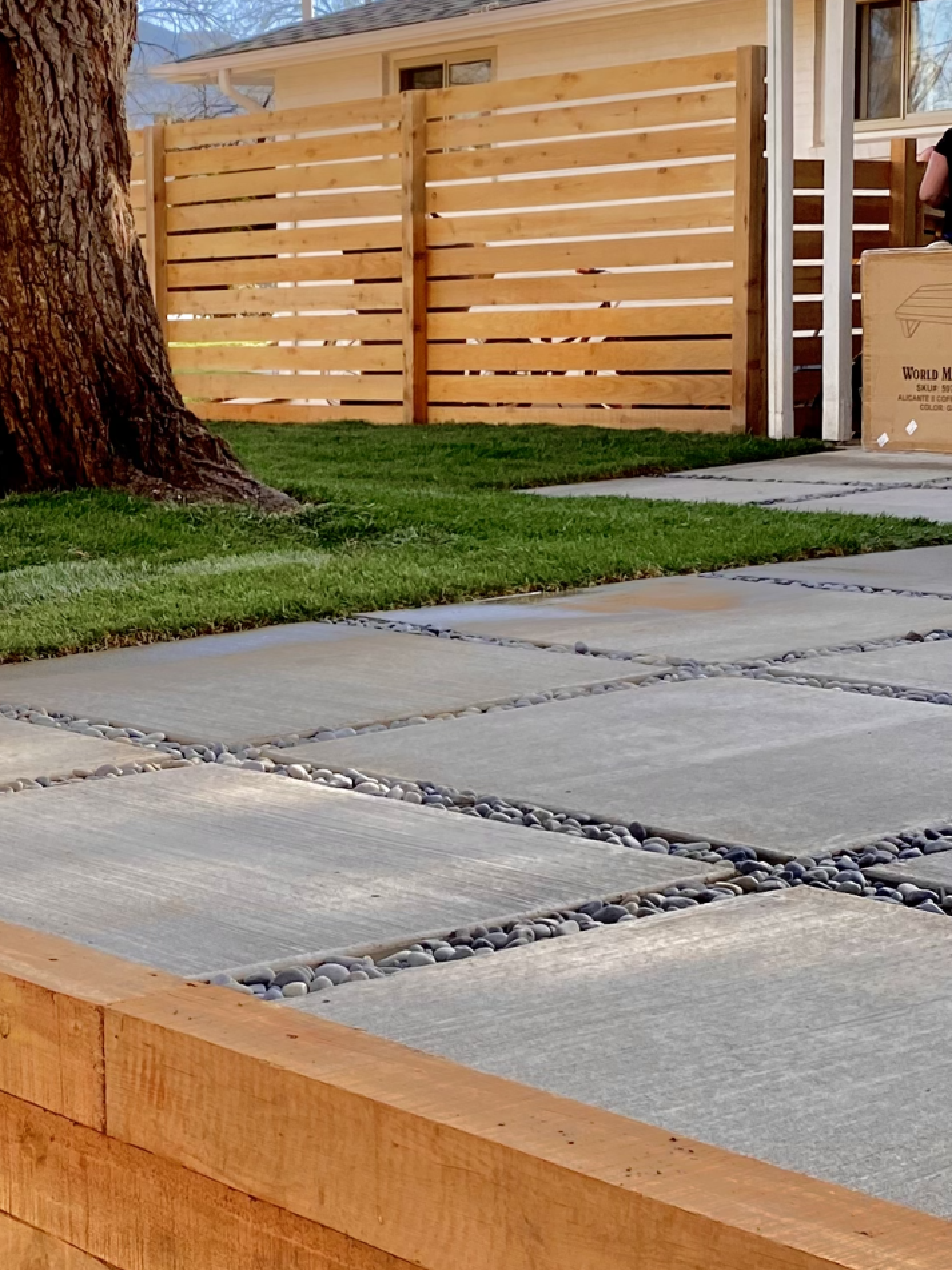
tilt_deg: -7.5
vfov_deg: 27.8
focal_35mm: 70
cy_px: 708
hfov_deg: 20.6
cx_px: 123
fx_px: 2567
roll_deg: +1.1
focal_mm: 4.25
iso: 32
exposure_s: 1/473
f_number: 1.8
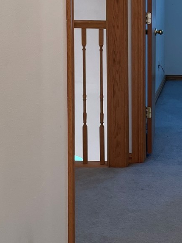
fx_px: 610
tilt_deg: -5.0
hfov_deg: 16.6
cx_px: 182
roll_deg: +0.2
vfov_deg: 22.2
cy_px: 44
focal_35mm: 87
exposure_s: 1/60
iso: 64
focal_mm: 4.2
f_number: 1.6
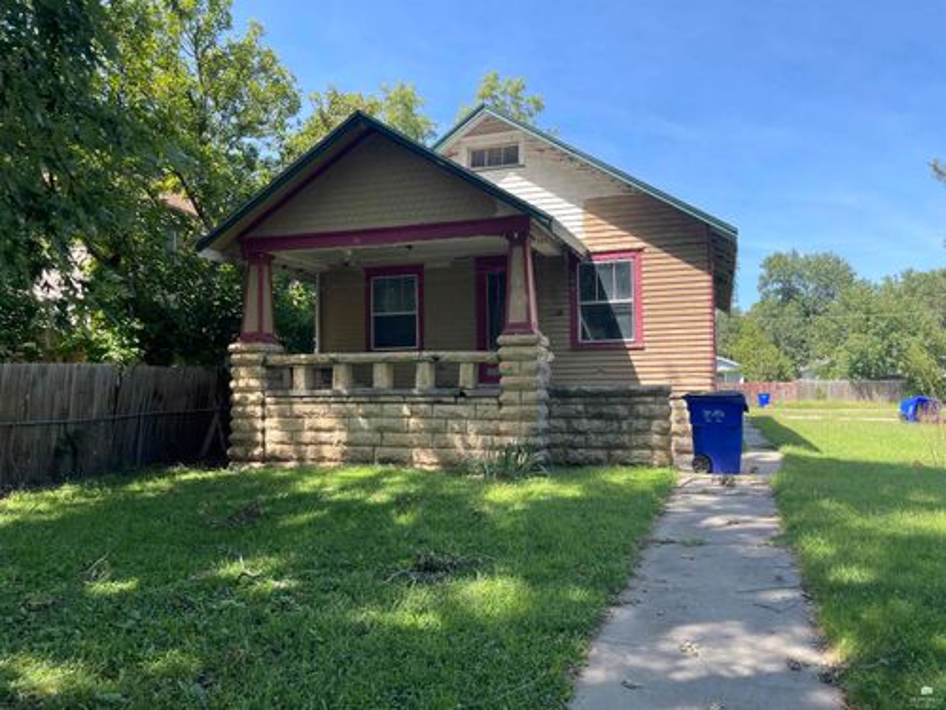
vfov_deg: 54.9
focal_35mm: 25
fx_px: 683
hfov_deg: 69.4
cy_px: 355
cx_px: 473
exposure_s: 1/867
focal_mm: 5.1
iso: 32
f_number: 1.6
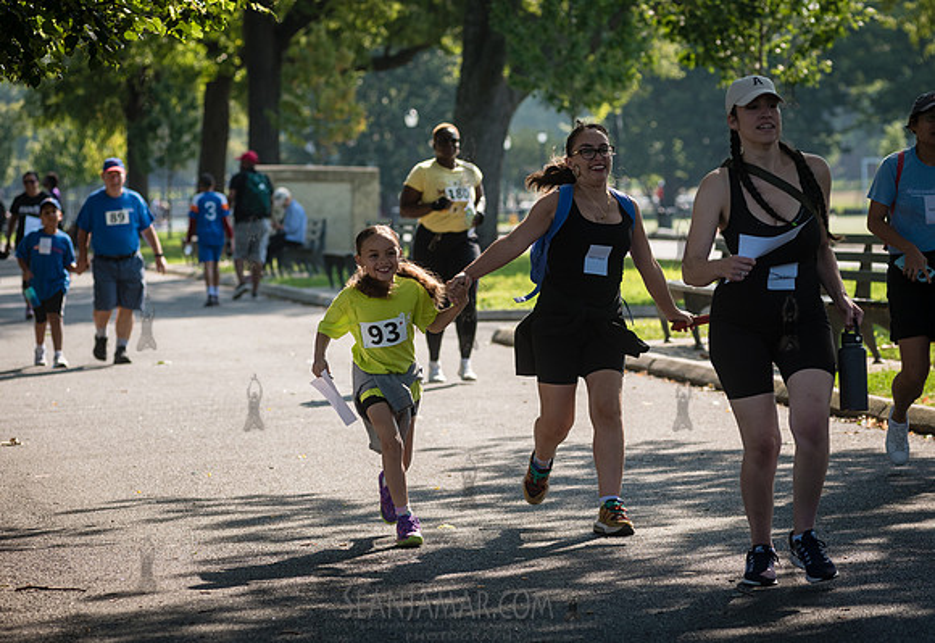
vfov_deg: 8.7
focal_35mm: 162
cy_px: 319
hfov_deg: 12.5
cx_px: 567
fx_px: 4251
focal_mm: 135
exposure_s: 1/1250
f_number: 4.5
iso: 500
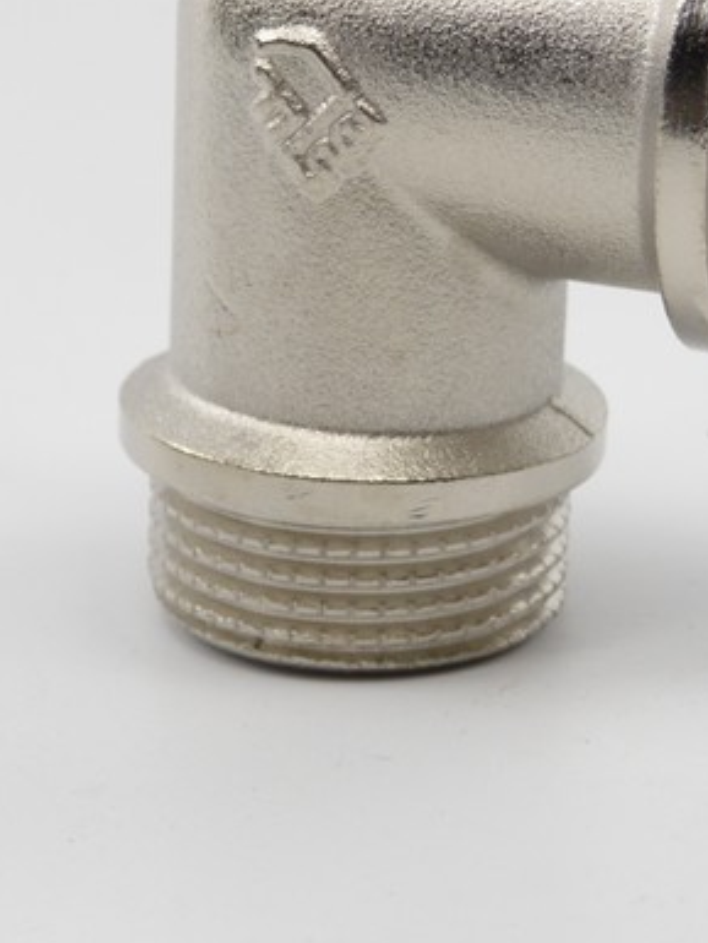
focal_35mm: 103
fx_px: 2807
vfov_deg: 18.9
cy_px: 179
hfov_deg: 14.4
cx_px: 468
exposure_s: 1/400
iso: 100
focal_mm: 10.5
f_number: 4.5
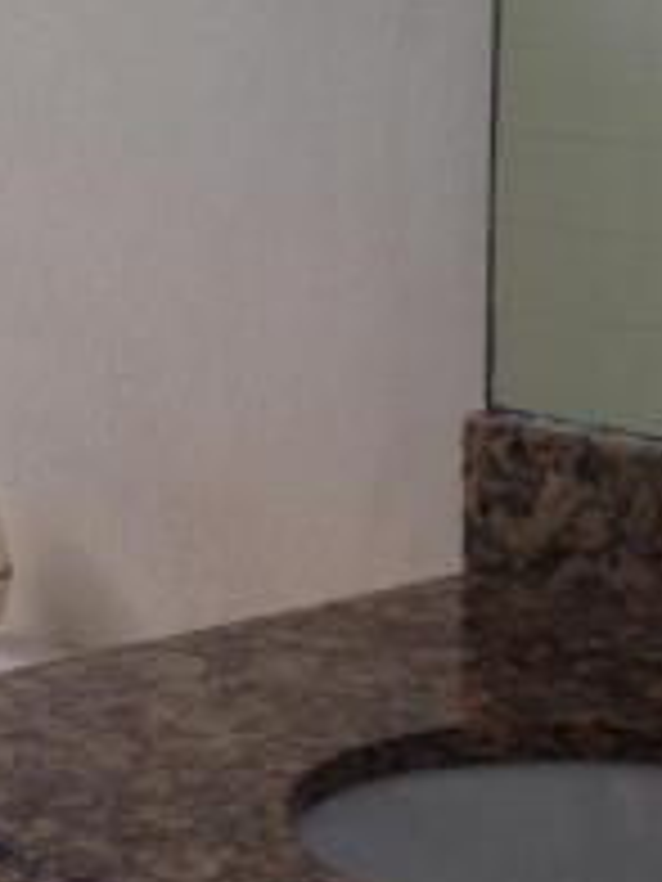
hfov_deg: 11.2
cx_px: -167
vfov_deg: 15.3
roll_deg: +1.4
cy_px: 554
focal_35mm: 129
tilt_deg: -14.3
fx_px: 3289
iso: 80
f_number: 2.4
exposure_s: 1/120
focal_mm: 4.12
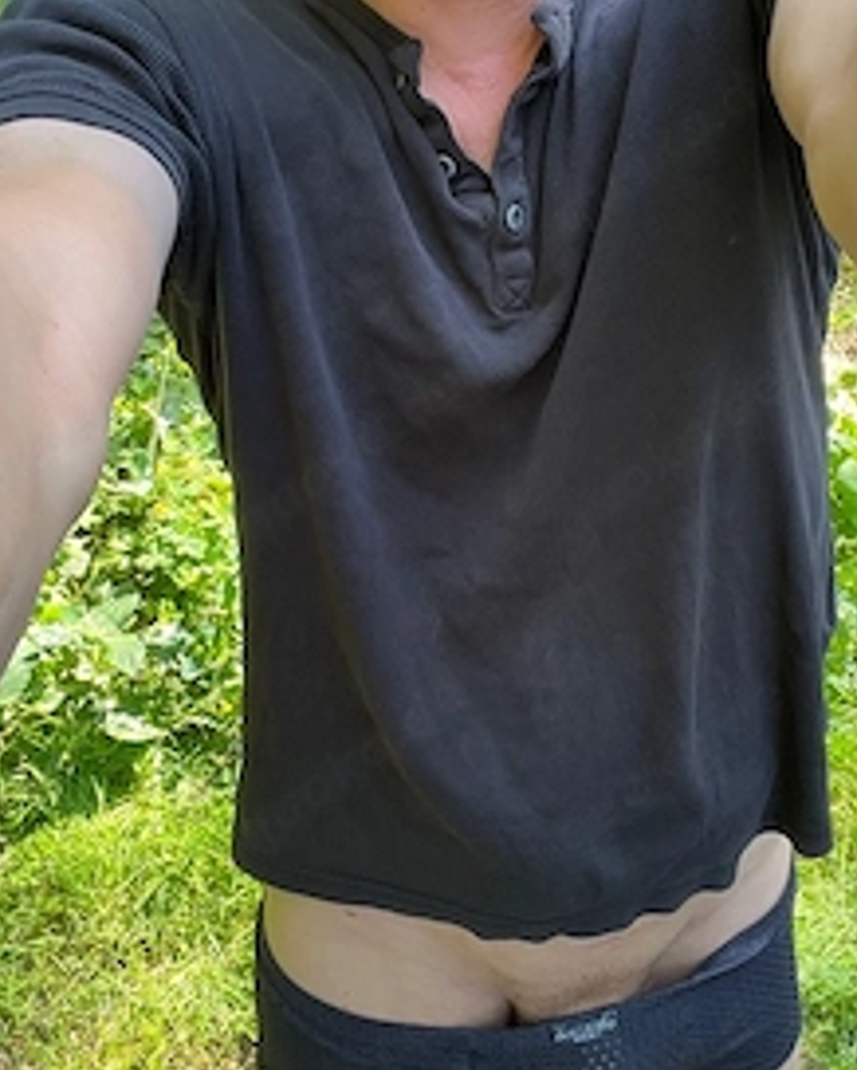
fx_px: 1362
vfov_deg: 42.8
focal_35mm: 43
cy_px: 488
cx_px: 397
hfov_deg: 34.9
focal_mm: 2.71
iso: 100
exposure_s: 1/63
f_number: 2.2
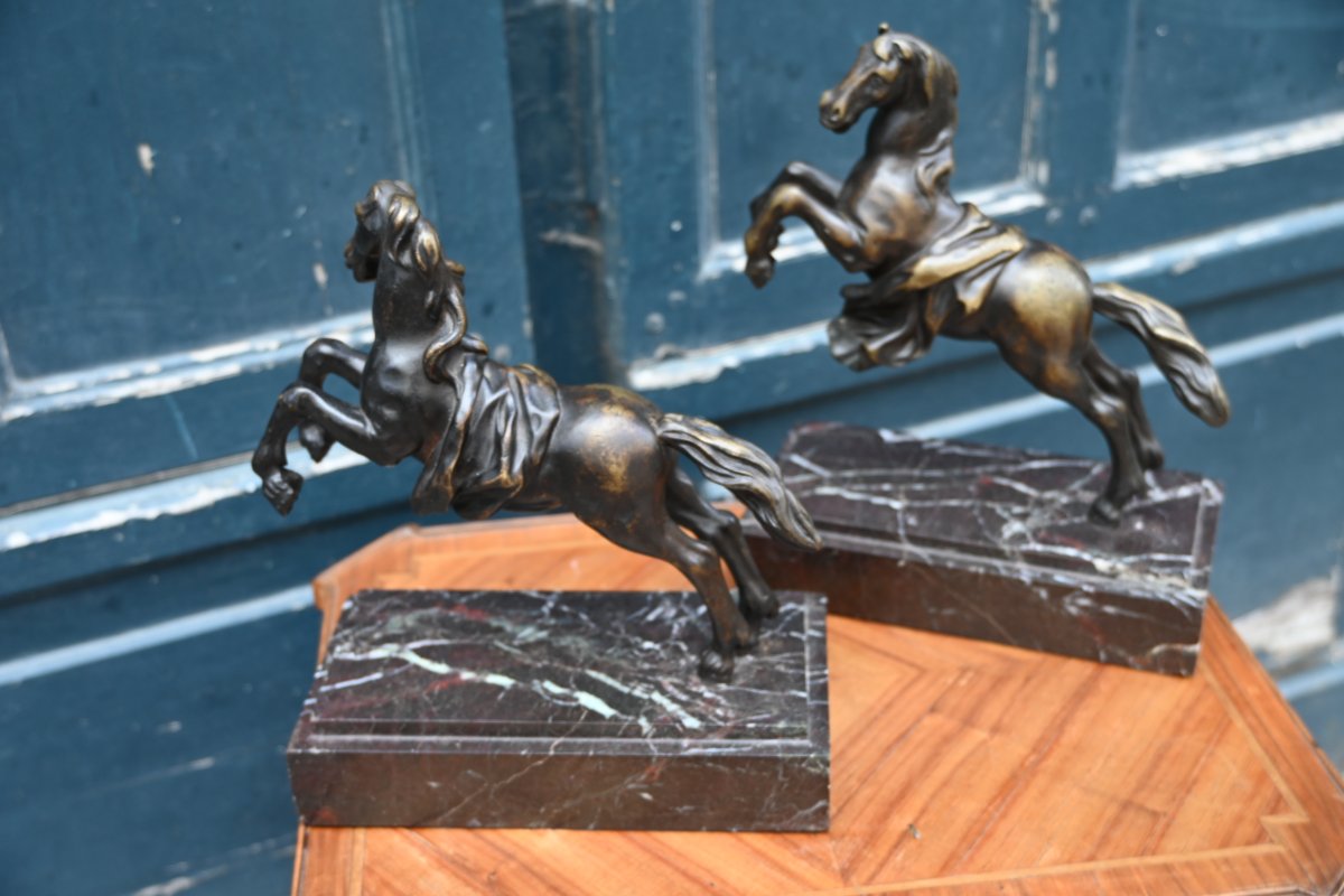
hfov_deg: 45.0
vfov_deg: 30.8
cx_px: 672
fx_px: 1624
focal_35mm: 44
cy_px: 448
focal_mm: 29
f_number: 4
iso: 100
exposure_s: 1/50
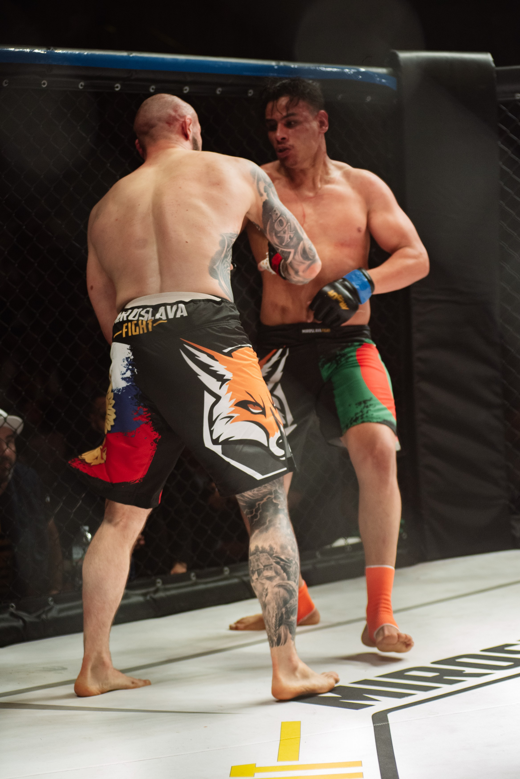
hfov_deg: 17.1
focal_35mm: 80
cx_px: 260
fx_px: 1732
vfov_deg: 25.4
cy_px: 390
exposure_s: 1/400
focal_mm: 80
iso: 2000
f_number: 4
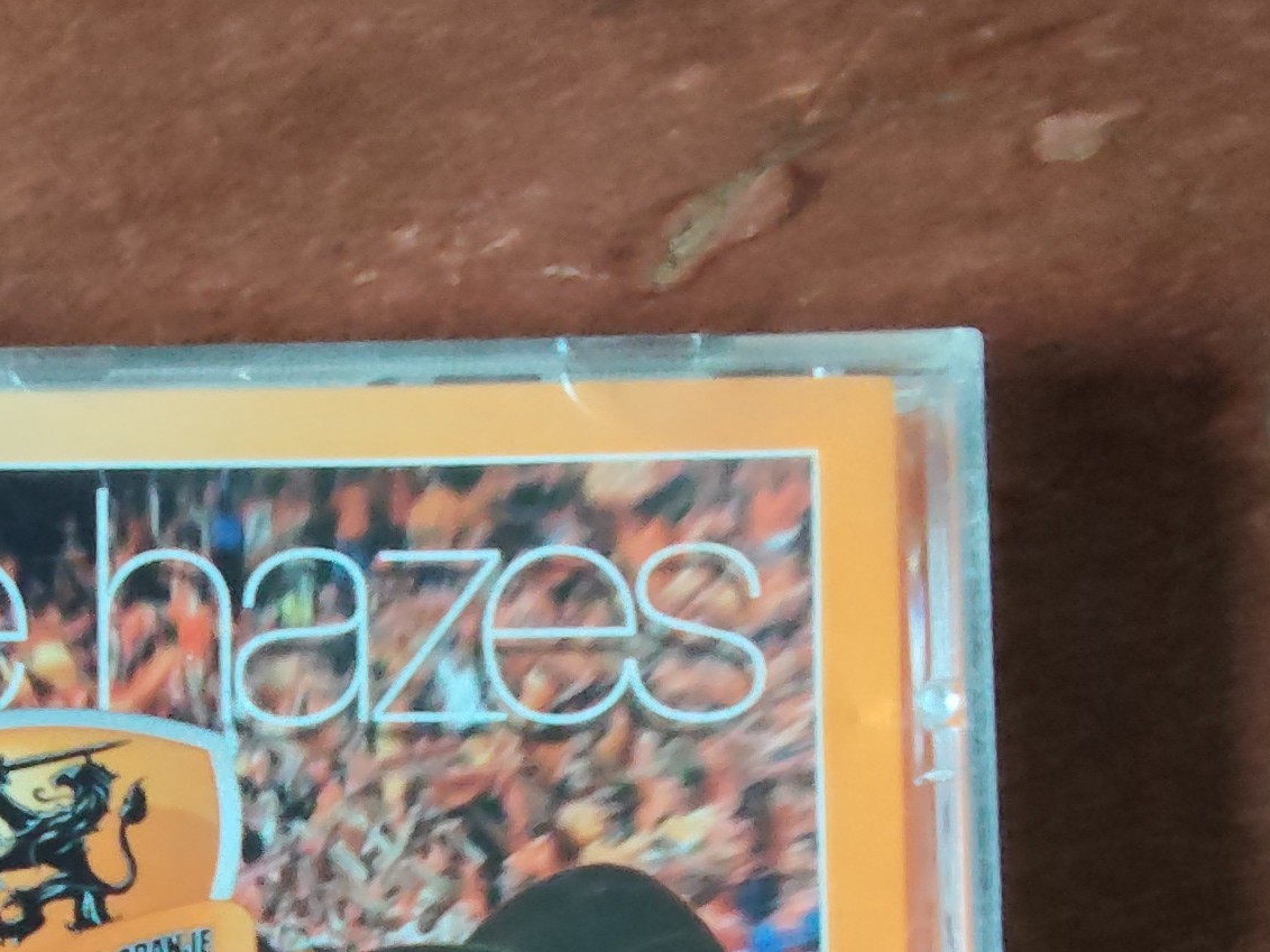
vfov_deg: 18.6
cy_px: 1137
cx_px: 48
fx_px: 2752
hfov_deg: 24.9
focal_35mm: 75
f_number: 2
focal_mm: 2.78
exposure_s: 1/16.7
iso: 320
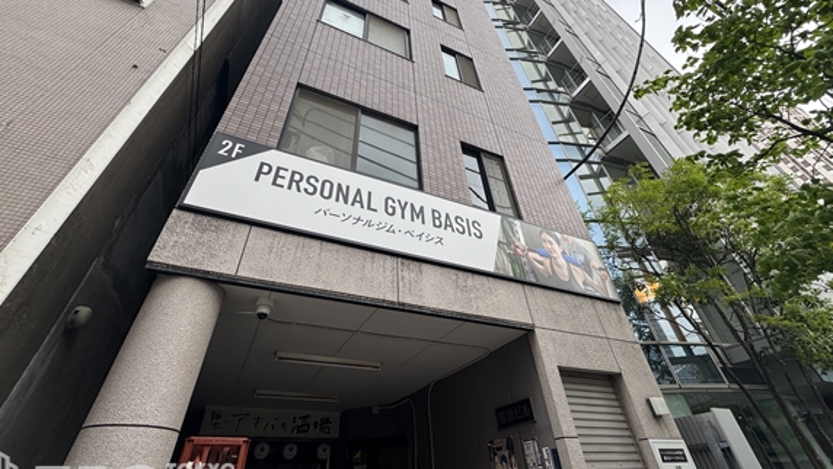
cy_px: 197
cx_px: 409
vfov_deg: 66.7
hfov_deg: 99.3
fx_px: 353
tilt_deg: +40.7
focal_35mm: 16
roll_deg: +3.8
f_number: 2.2
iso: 40
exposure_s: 1/159
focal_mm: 2.22
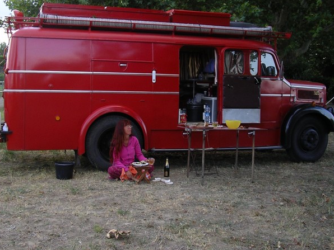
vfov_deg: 28.4
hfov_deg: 37.5
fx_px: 492
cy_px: 91
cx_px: 154
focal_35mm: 51
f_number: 2.9
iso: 50
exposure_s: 1/60
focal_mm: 5.8
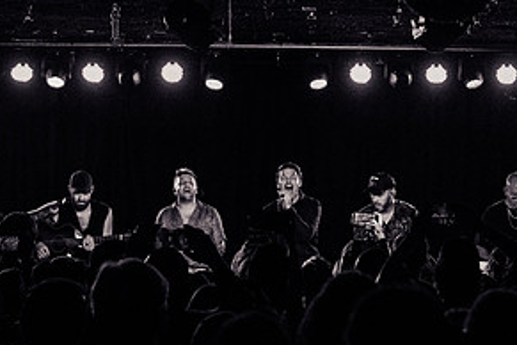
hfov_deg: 14.5
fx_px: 2025
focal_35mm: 141
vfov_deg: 9.7
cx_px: 322
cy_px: 259
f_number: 3.5
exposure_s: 1/640
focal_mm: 70
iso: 2000
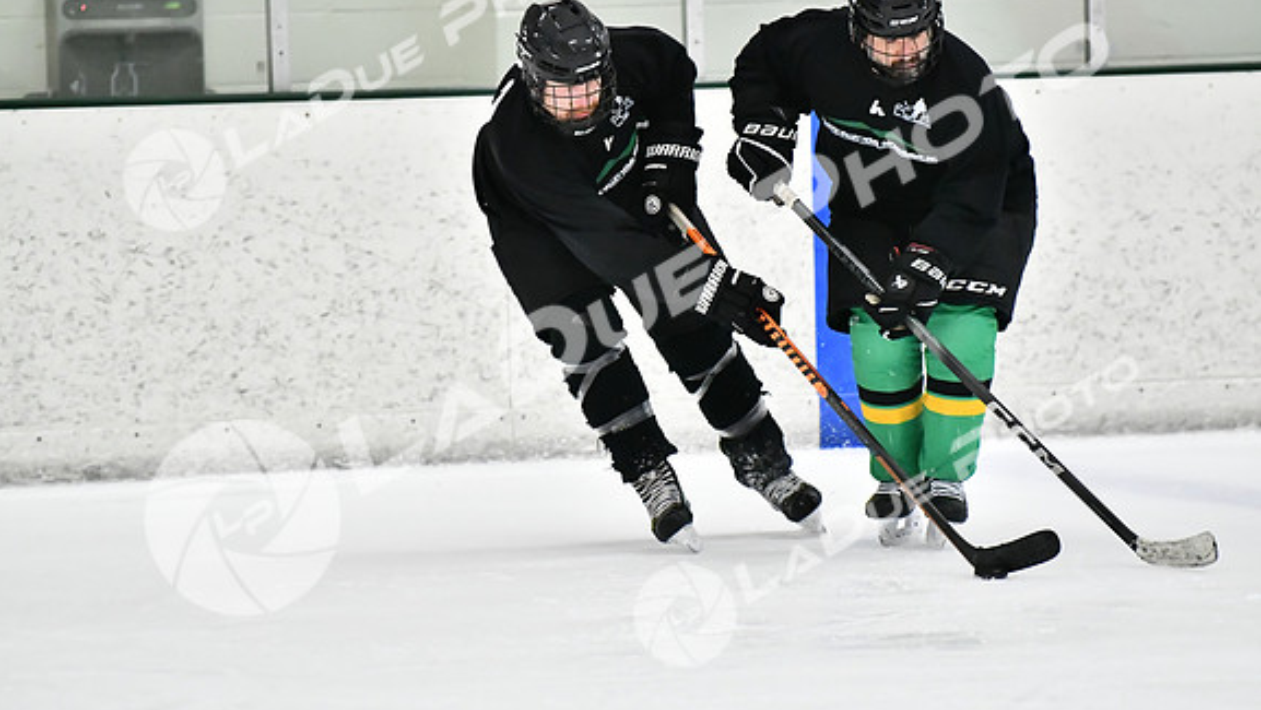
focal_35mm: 316
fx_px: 10569
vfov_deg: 3.8
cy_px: 294
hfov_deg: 6.8
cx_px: 629
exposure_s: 1/1600
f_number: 2.8
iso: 6400
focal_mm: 200
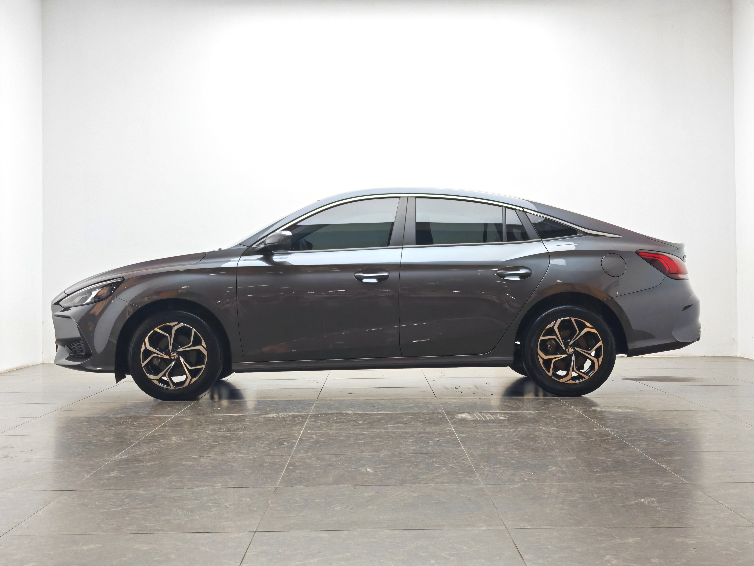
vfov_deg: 26.6
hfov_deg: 34.9
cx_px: 377
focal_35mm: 55
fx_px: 1198
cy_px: 283
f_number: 1.6
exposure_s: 1/100
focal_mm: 7.62
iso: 50
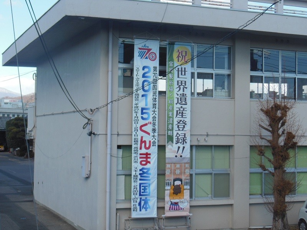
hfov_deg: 27.8
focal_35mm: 70
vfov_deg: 21.0
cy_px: 115
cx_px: 154
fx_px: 621
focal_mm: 12.4
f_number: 5.2
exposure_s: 1/320
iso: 125
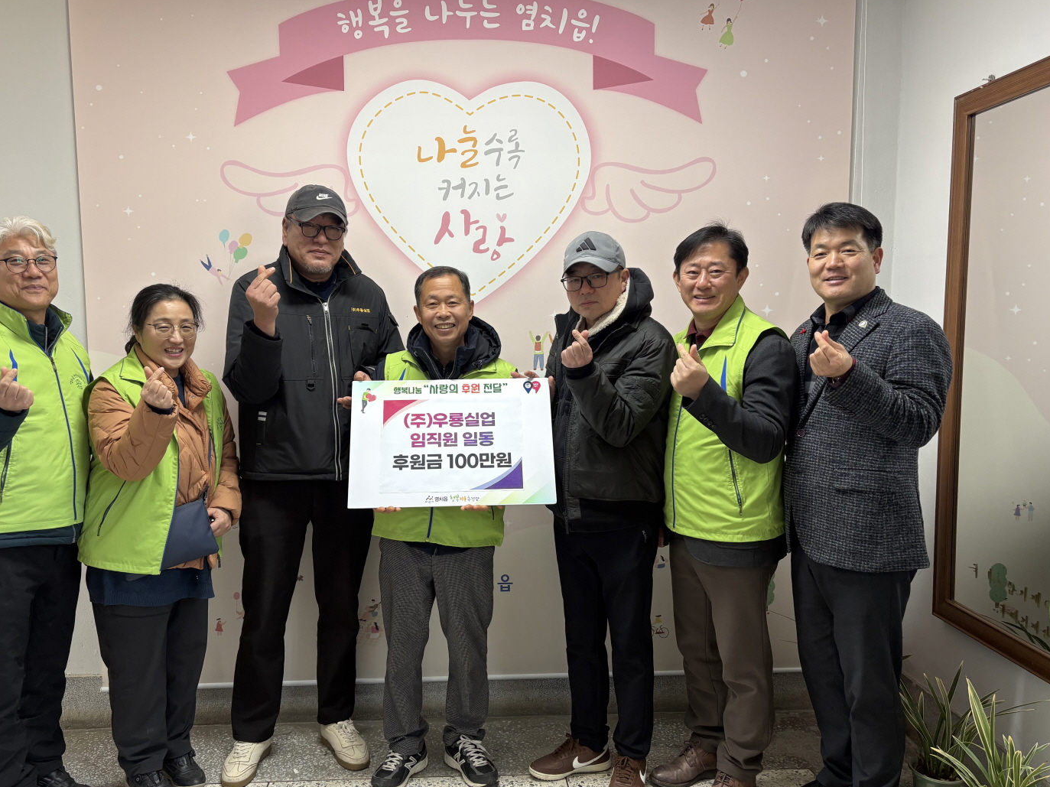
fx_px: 879
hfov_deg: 61.6
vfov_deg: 48.2
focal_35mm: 29
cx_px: 475
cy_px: 399
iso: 80
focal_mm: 5.96
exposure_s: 1/60
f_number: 1.6
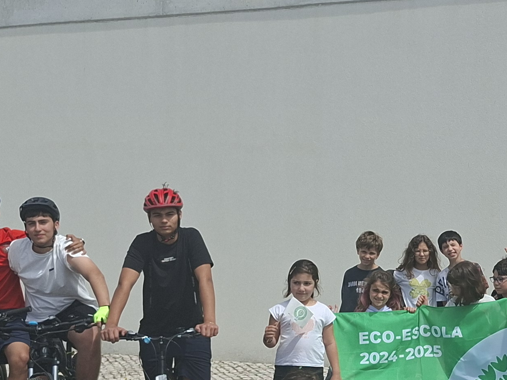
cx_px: 499
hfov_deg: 25.1
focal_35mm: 74
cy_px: 285
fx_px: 1084
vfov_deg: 19.8
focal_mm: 5.54
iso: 50
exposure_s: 1/2083
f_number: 1.8
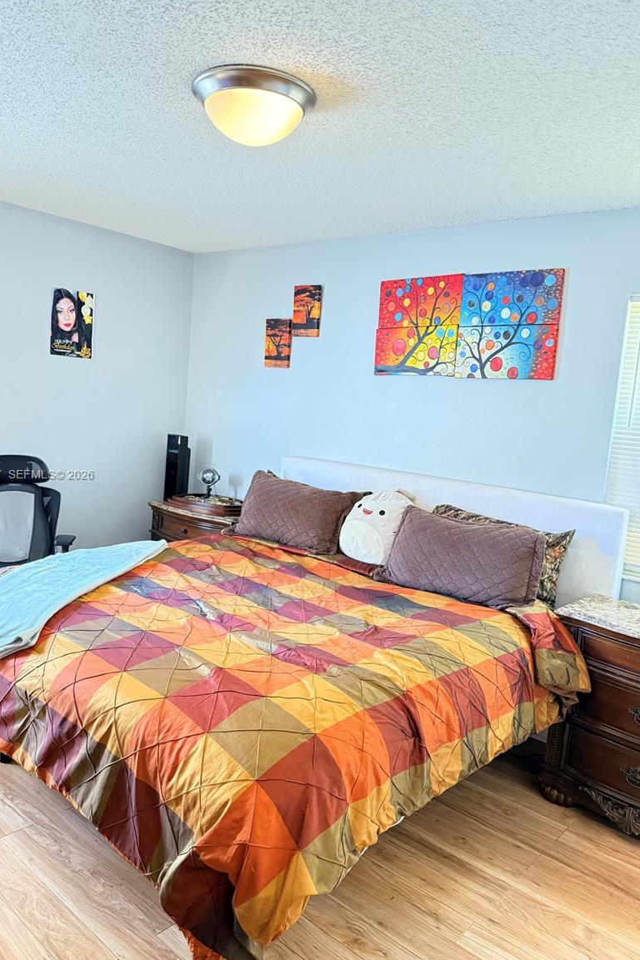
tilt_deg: -6.0
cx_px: 314
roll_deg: -5.3
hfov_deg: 49.6
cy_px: 476
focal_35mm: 26
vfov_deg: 69.4
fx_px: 693
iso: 800
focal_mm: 6.76
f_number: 1.78
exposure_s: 1/40
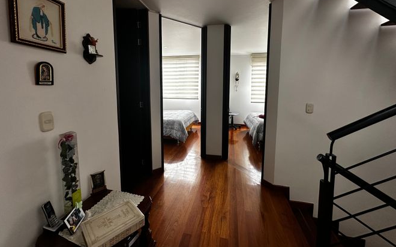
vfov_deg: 74.2
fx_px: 162
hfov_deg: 101.5
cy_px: 103
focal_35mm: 15
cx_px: 196
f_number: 2.2
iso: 64
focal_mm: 2.22
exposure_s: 1/99
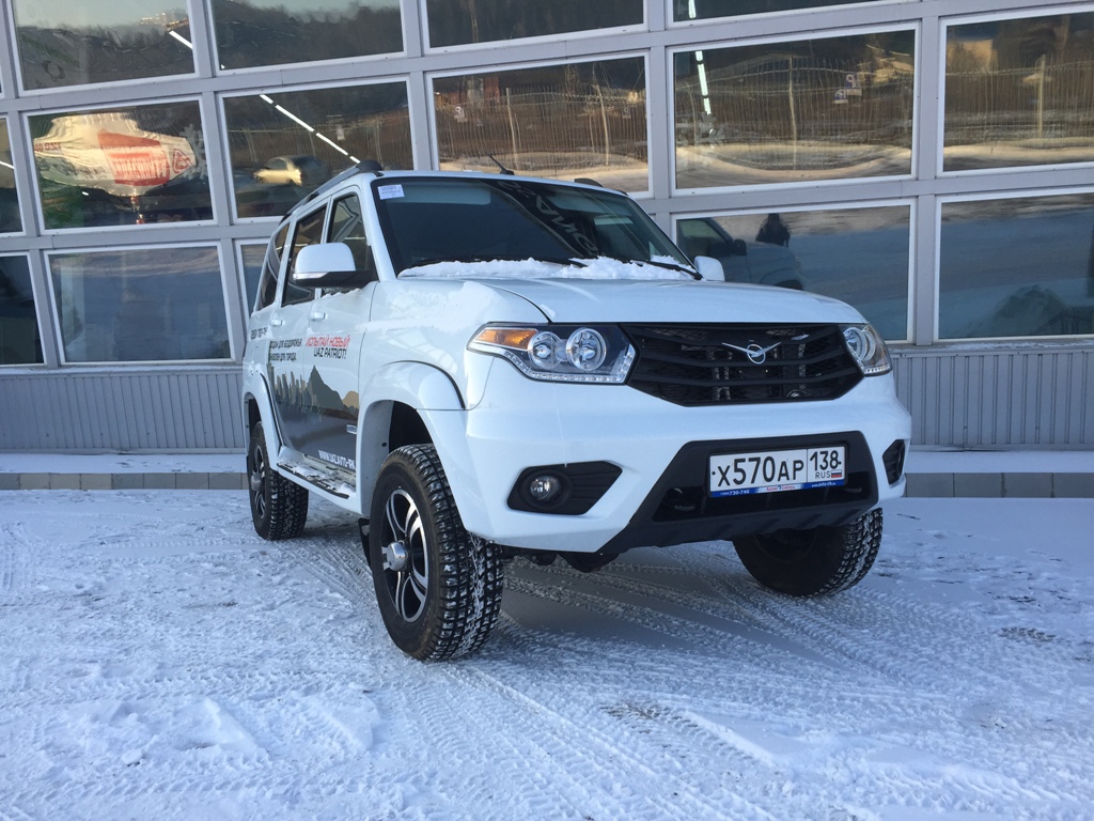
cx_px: 547
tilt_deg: -1.3
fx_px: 917
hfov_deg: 61.7
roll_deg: +1.6
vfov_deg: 48.2
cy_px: 410
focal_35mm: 29
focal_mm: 4.15
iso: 32
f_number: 2.2
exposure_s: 1/395
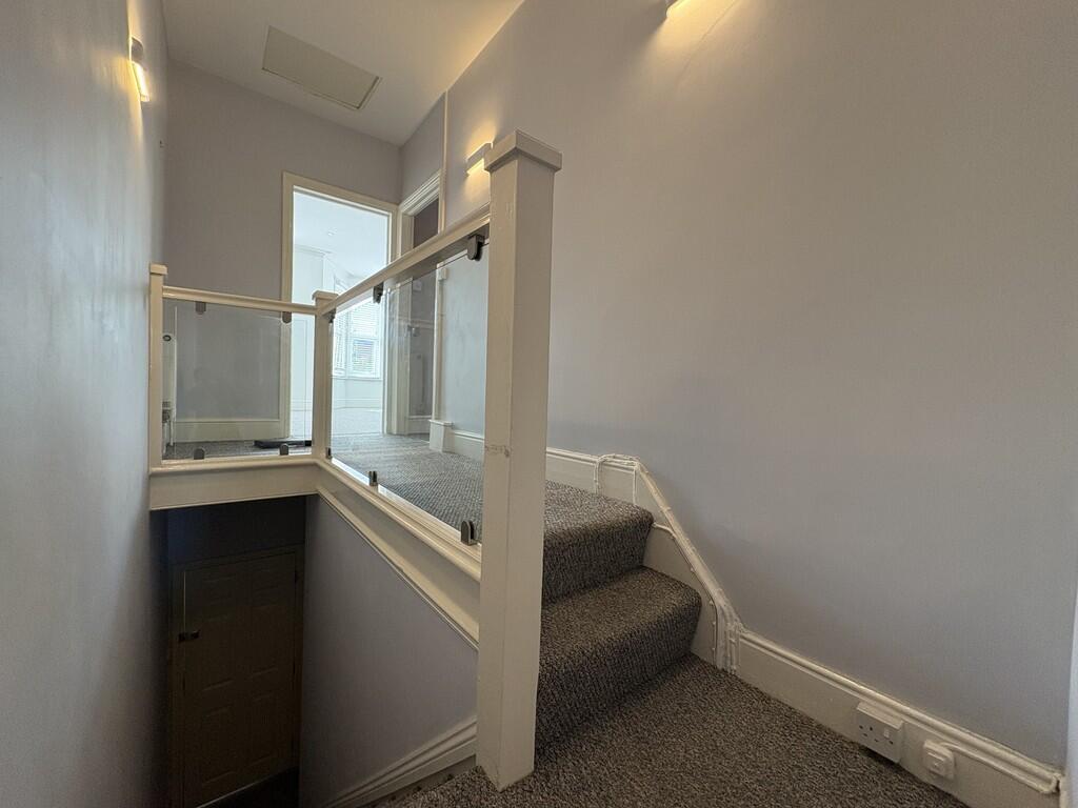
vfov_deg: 85.7
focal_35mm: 14
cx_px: 539
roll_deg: -2.2
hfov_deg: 102.1
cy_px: 404
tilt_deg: -1.1
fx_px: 436
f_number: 2.2
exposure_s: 1/100
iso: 200
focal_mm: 2.22
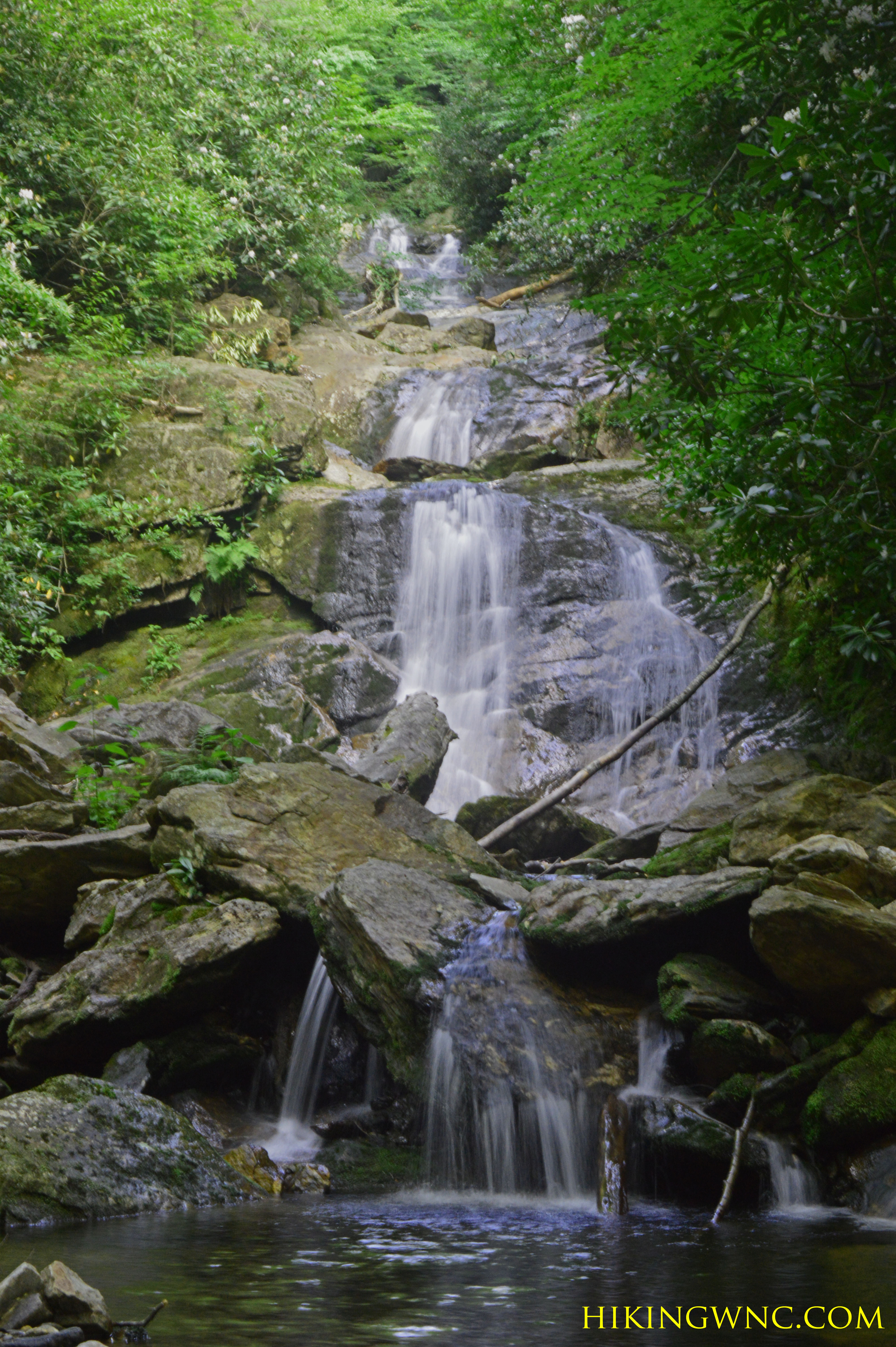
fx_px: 2244
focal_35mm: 60
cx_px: 448
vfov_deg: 33.4
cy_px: 674
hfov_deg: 22.6
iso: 800
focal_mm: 40
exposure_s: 1/3
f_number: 22
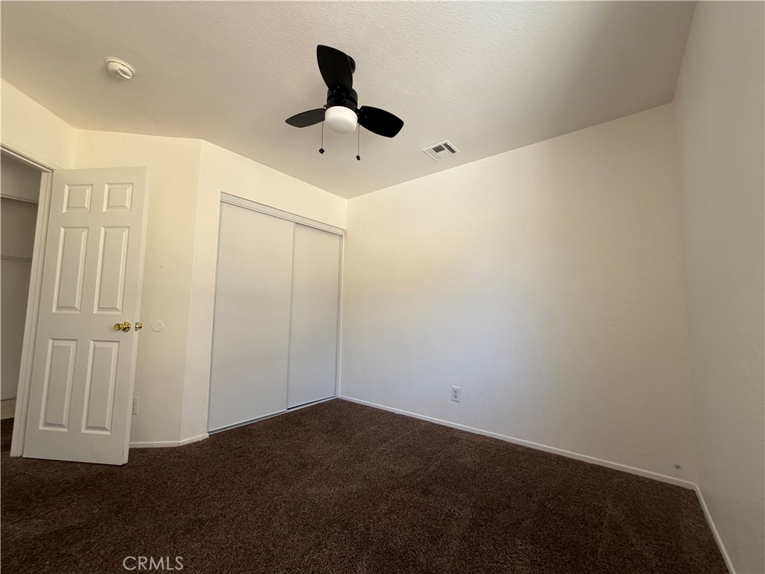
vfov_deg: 85.7
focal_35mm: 14
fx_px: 309
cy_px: 287
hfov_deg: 102.1
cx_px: 382
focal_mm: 2.22
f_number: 2.2
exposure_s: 1/121
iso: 125
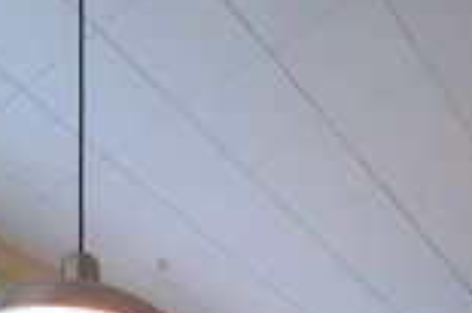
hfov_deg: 35.7
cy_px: 720
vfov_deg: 15.4
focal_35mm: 56
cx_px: 250
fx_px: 733
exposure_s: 1/30
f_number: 1.9
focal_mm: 2.2
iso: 100
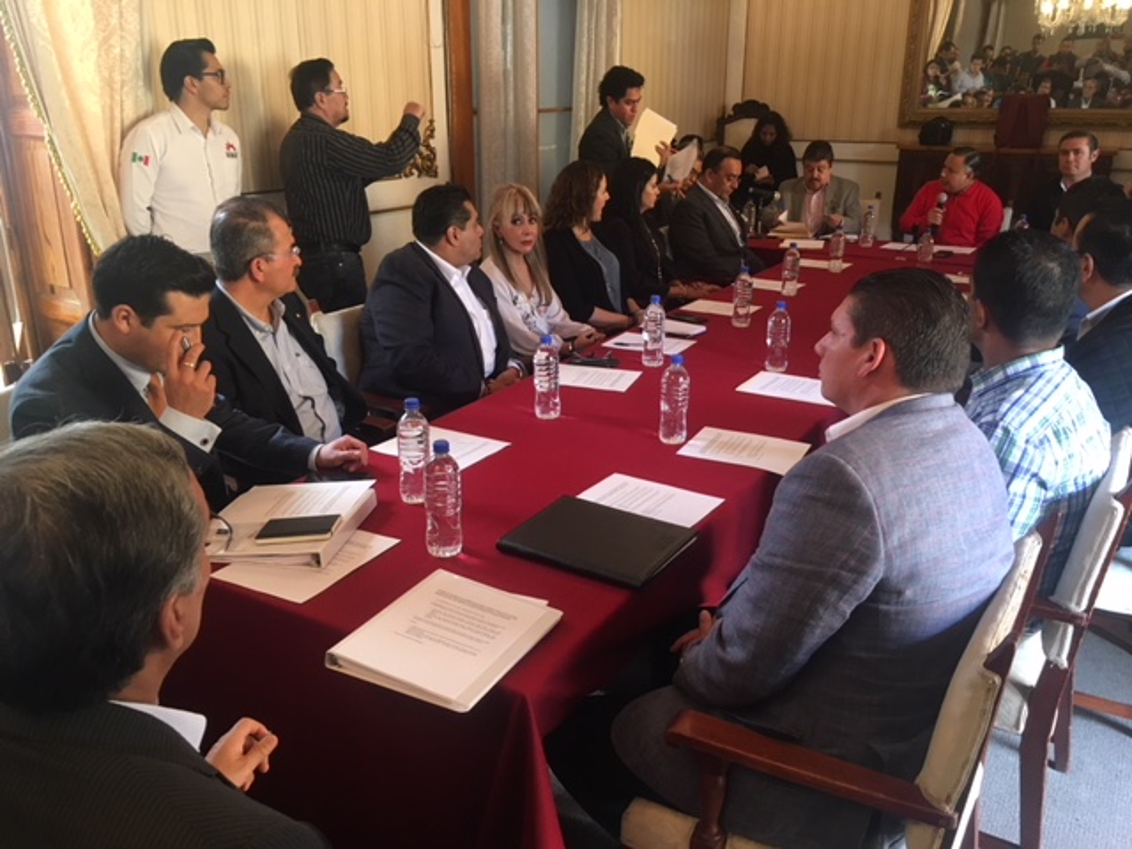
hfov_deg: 61.7
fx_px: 948
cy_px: 424
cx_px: 566
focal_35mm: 29
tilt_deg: -18.0
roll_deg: -1.2
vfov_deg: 48.2
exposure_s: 1/30
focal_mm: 4.15
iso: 80
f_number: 2.2
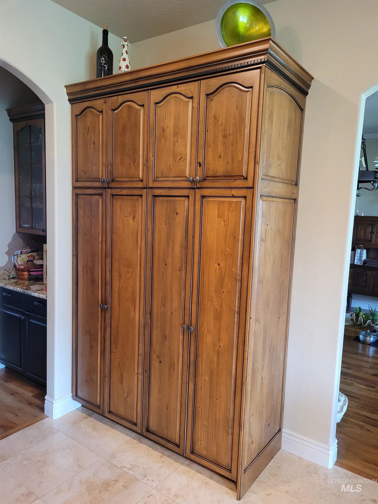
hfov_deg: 53.1
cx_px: 189
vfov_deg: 67.3
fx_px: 379
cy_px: 252
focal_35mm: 26
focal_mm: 5.4
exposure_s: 1/40
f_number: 1.8
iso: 250
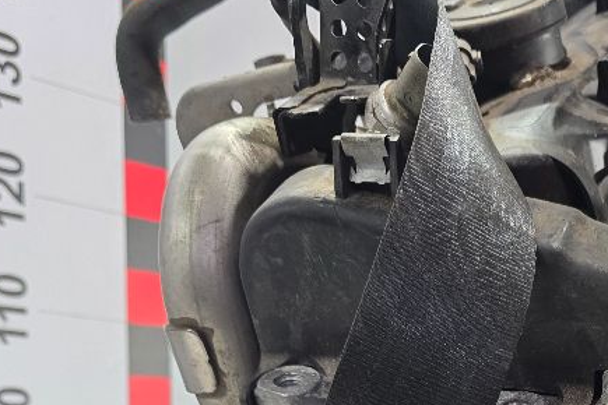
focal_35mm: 66
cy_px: 591
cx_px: 642
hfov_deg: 28.2
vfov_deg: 18.5
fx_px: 1115
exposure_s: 1/100
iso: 160
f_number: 1.7
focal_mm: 6.3
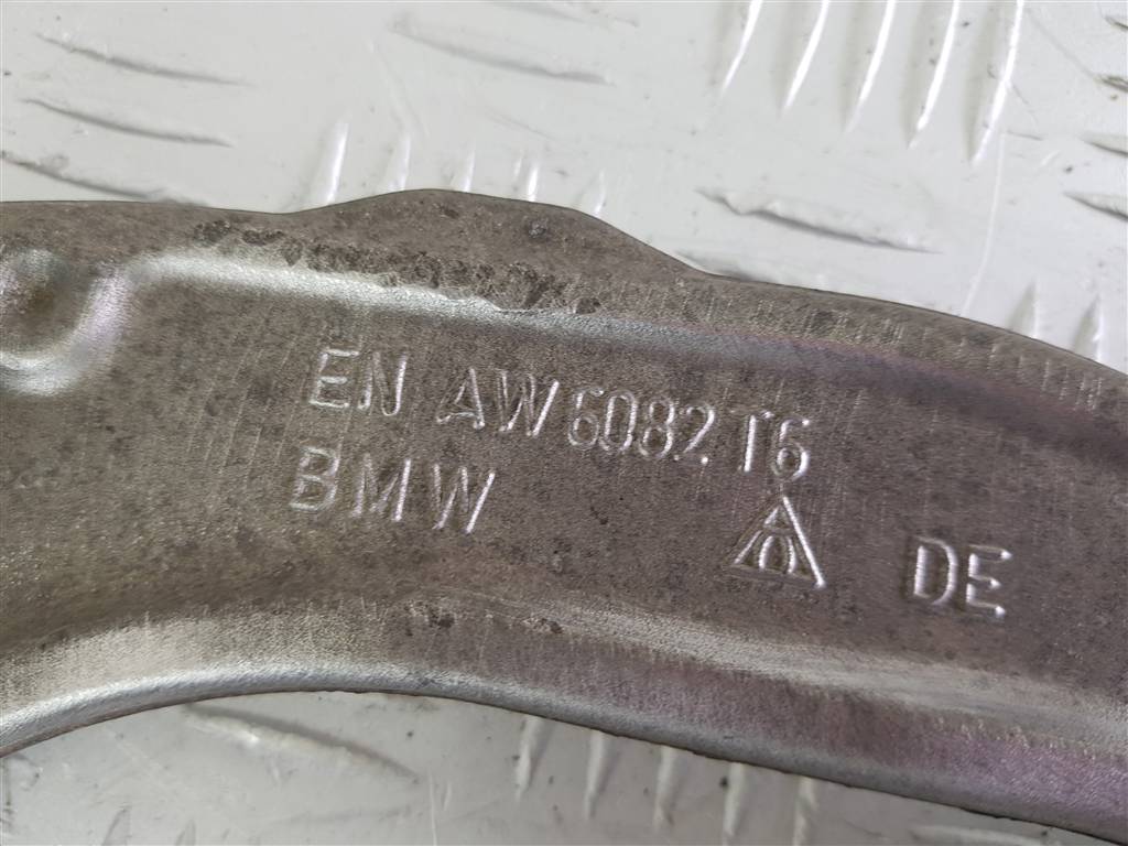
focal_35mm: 26
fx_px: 847
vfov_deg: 53.1
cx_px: 564
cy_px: 423
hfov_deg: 67.3
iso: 50
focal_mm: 4.2
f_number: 1.7
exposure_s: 1/100
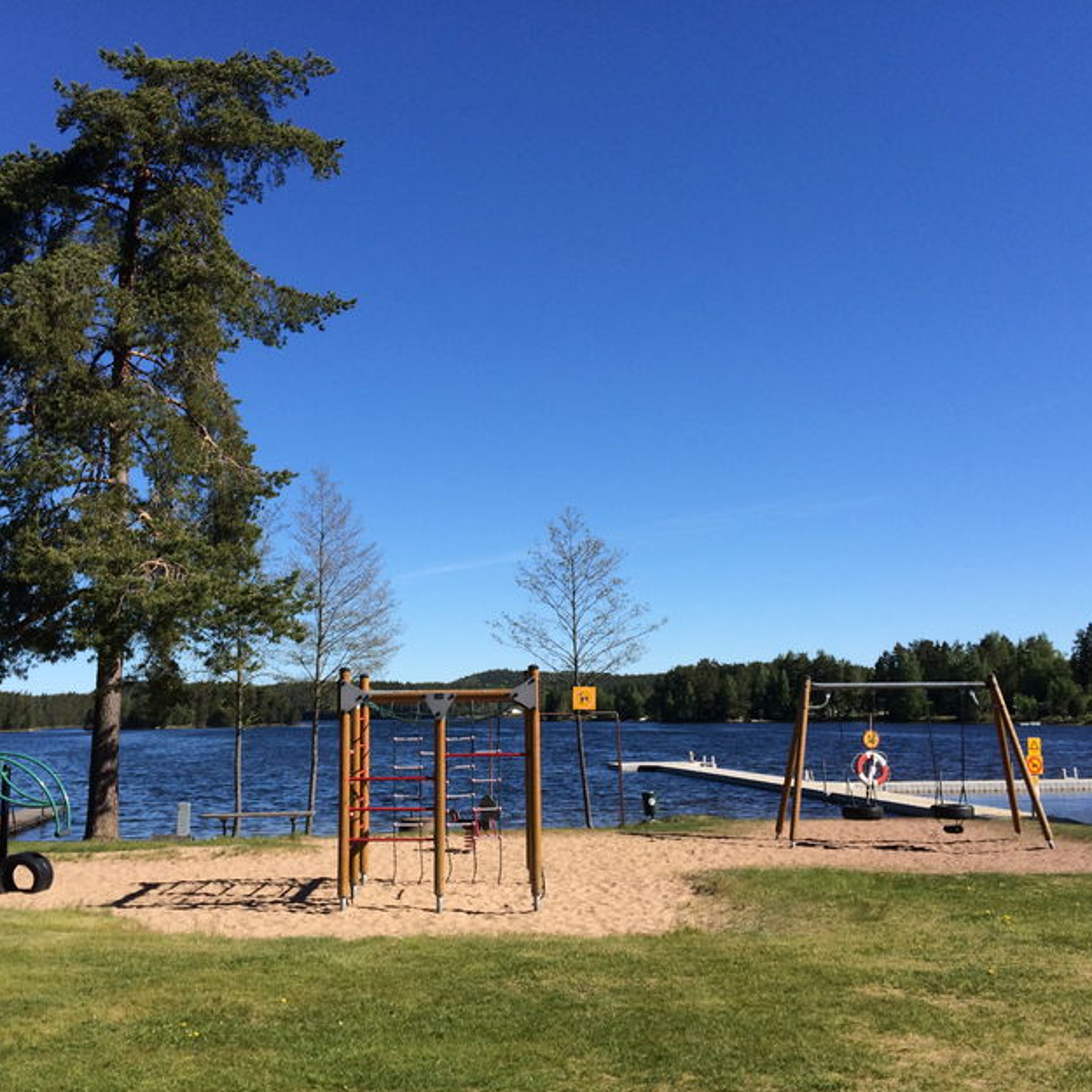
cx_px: 504
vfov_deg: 47.2
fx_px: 1249
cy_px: 556
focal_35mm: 35
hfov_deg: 47.2
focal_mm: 4.15
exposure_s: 1/2053
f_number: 2.2
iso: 32
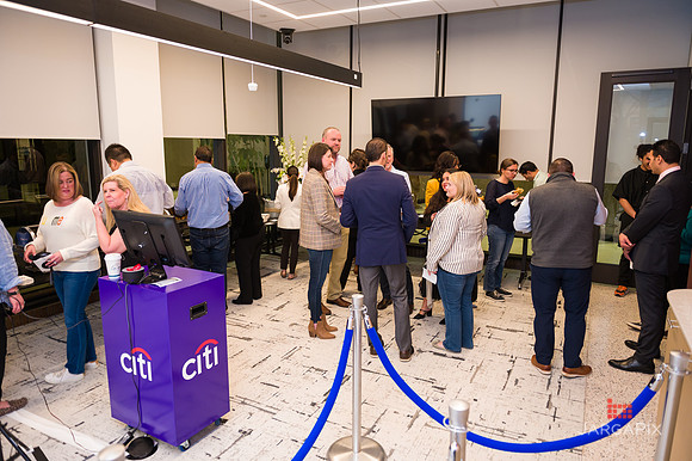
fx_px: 461
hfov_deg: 73.8
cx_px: 346
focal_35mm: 24
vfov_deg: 53.1
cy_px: 230
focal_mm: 24
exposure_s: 1/200
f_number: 4
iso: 1600
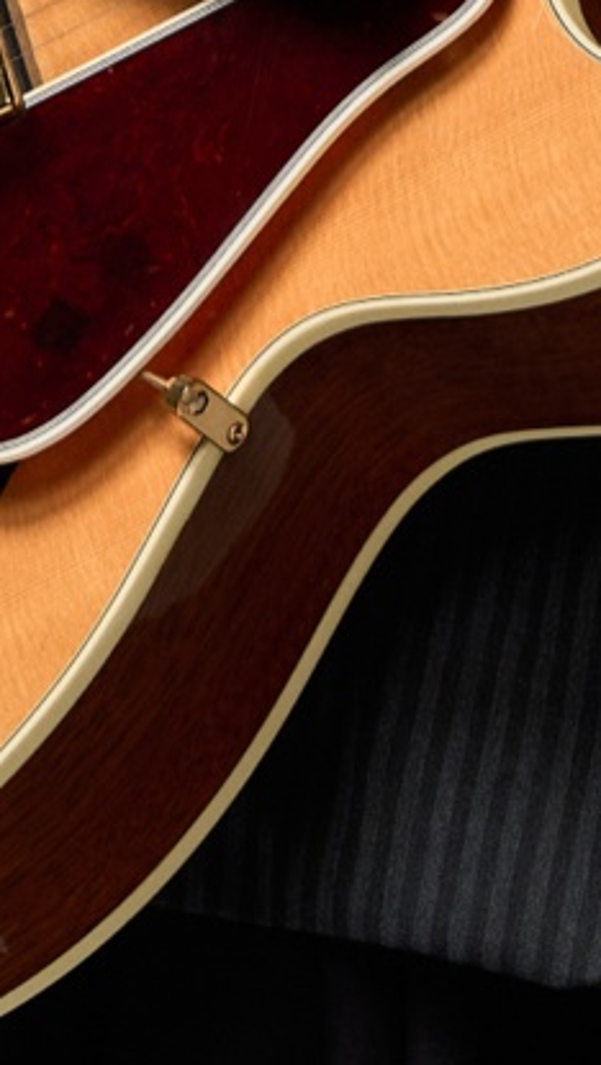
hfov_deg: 1.3
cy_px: -490
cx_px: 930
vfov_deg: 2.3
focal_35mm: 920
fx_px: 26017
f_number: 8
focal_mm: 152
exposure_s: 1/160
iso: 400
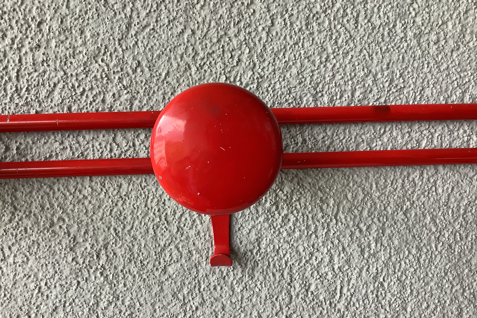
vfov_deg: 39.9
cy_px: 170
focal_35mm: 33
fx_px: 437
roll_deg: +2.3
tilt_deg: -6.5
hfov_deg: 57.2
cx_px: 240
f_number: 2.4
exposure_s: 1/60
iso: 50
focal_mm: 3.3
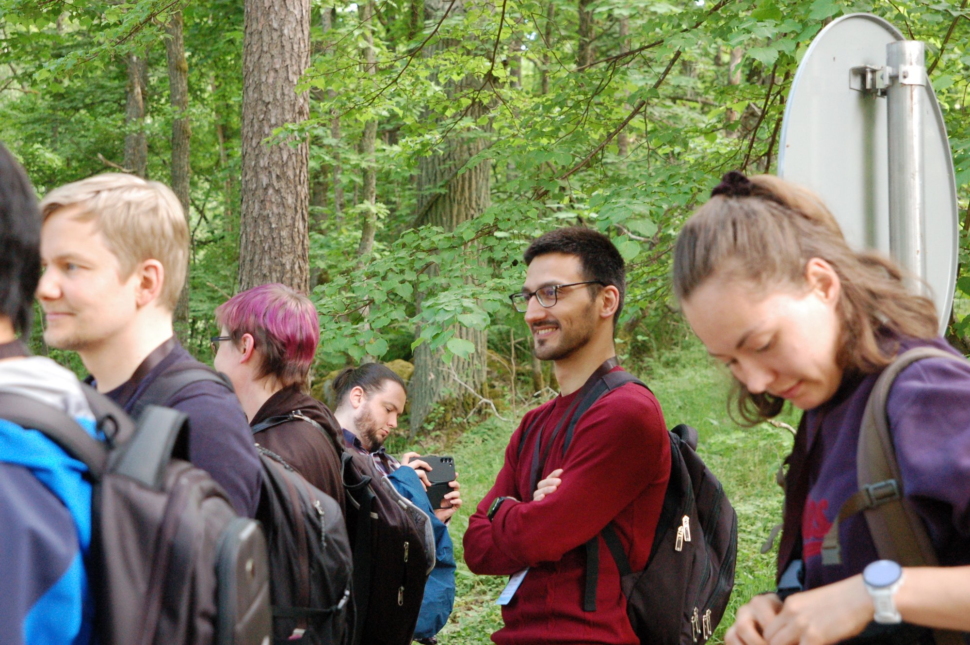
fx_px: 2019
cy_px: 322
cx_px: 485
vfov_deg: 18.2
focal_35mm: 75
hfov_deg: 27.0
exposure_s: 1/125
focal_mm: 50
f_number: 5.6
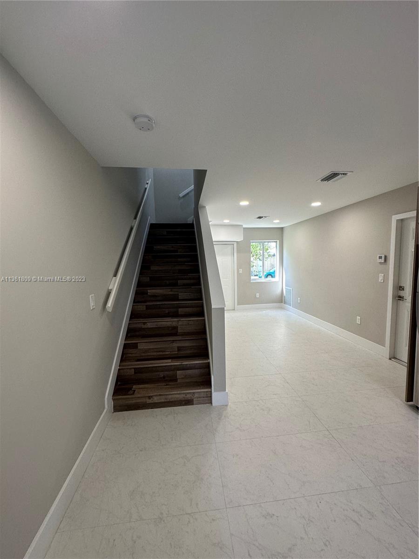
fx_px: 226
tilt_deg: -4.1
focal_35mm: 14
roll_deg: +2.4
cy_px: 280
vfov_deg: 102.1
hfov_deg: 85.7
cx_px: 210
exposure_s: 1/120
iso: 125
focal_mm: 2.22
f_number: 2.2
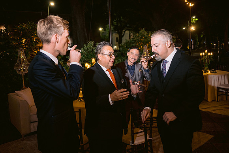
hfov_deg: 61.4
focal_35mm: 30
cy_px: 75
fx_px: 193
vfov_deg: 43.3
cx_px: 107
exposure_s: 1/80
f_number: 2.8
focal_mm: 28
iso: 400
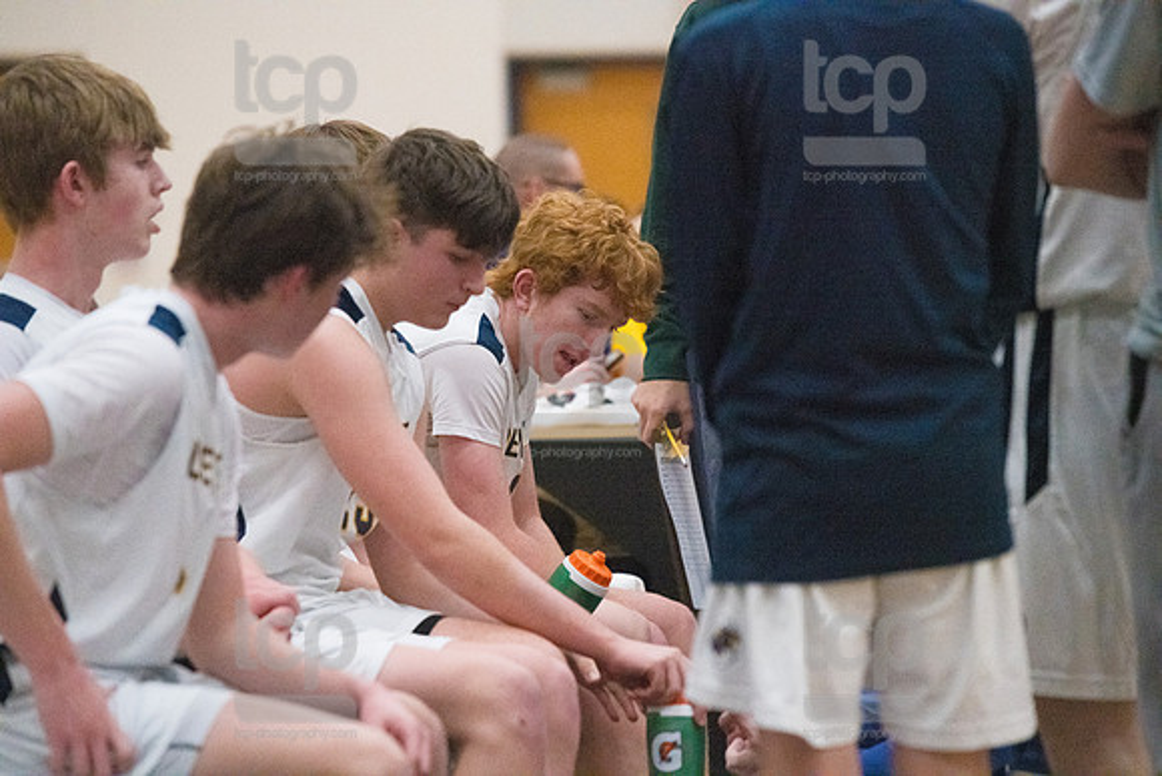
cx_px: 581
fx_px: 6457
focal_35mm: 200
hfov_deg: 10.3
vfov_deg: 6.9
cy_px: 388
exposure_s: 1/1600
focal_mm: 200
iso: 10000
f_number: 4.5
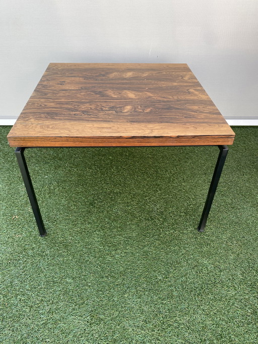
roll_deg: +0.8
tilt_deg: -35.5
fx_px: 258
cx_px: 129
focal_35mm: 26
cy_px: 172
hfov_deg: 53.0
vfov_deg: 67.3
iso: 32
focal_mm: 4.25
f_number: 1.8
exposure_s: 1/276
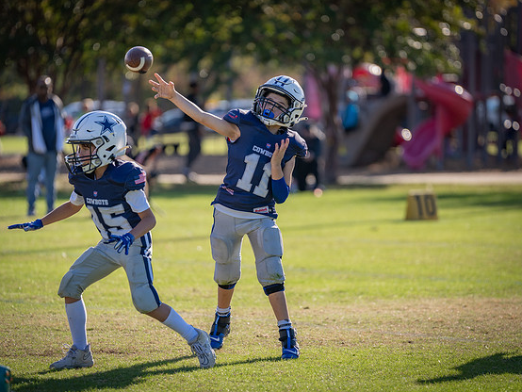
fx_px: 3696
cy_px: 199
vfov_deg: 6.1
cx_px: 267
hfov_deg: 8.1
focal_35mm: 245
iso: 100
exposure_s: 1/1250
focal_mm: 200
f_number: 2.8
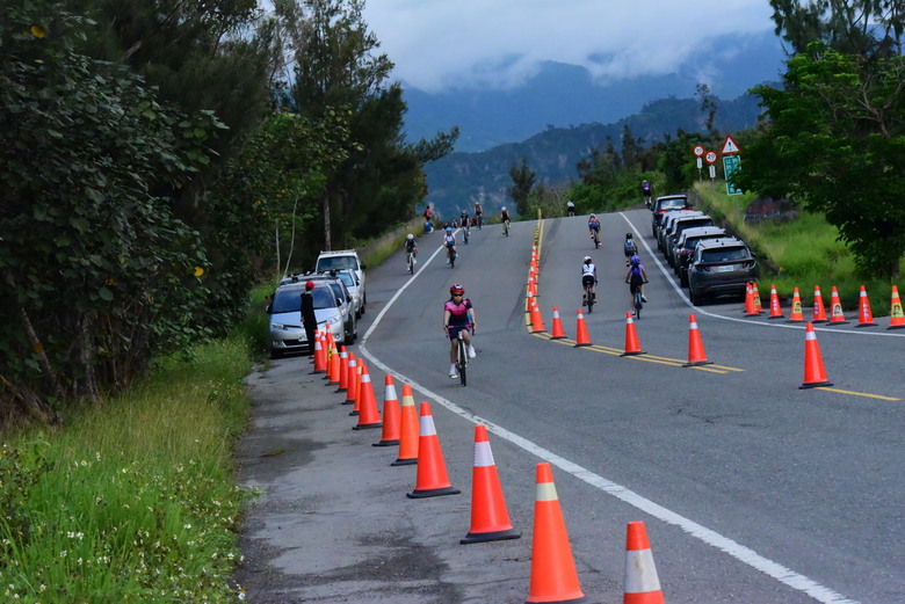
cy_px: 302
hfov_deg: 16.8
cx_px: 452
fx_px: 3069
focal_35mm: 122
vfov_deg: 11.3
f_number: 16
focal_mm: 122
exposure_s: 1/4000
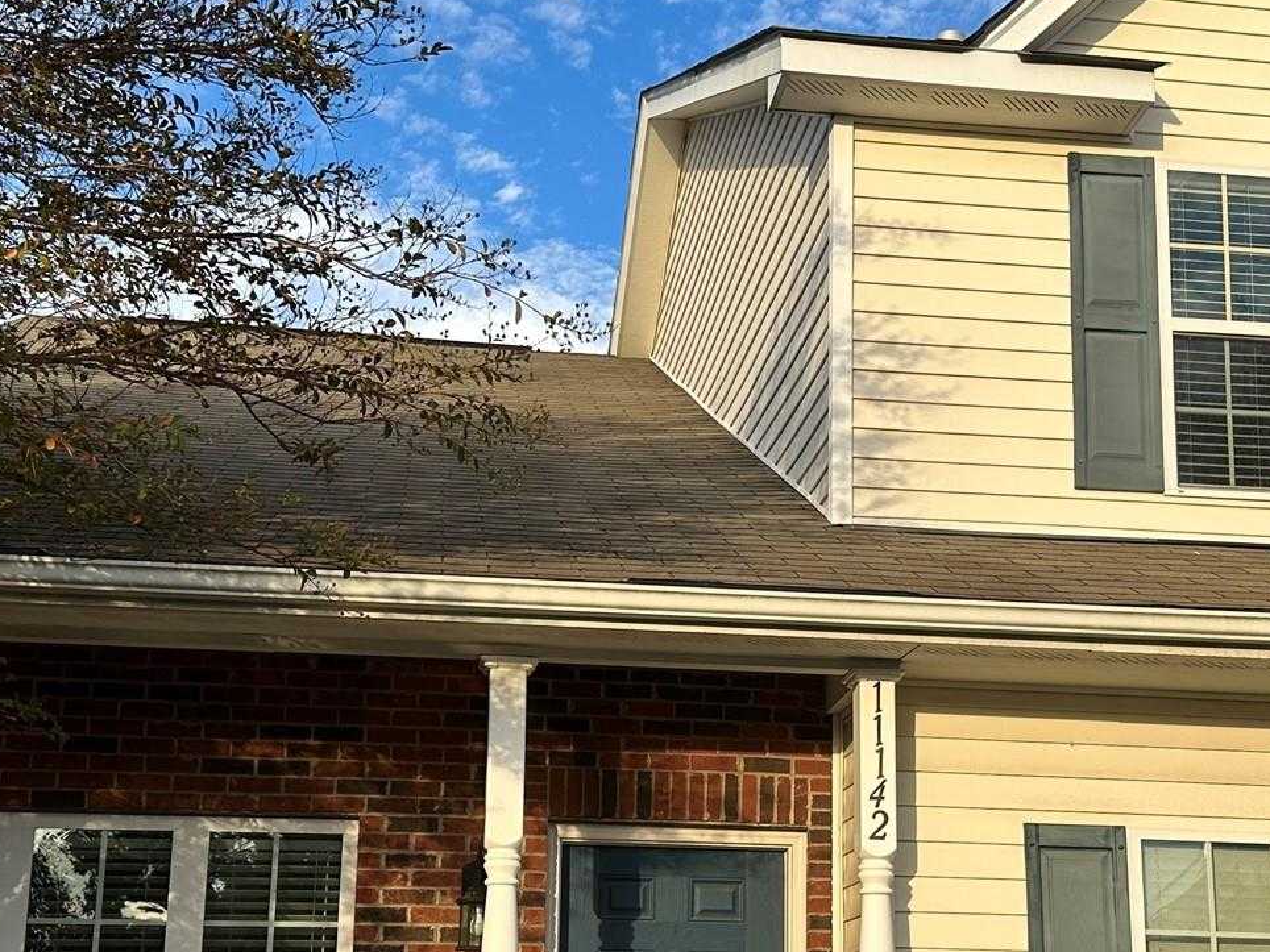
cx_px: 696
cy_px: 678
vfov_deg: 28.3
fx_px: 1871
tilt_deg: +12.0
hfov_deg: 37.5
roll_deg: -0.7
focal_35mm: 51
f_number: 1.78
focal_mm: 6.86
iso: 80
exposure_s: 1/2203
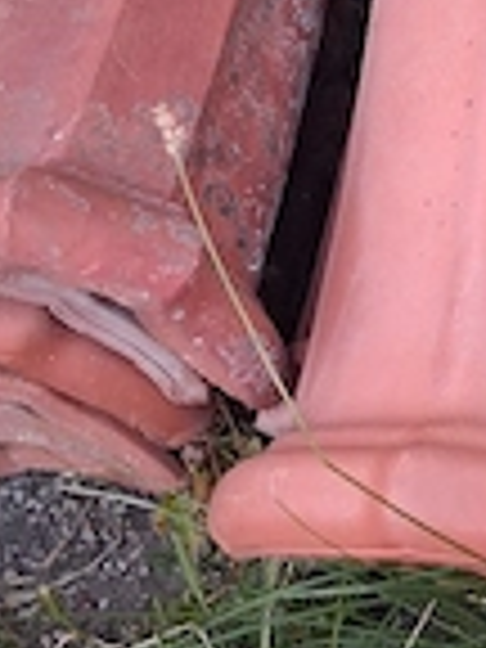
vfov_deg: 25.5
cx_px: 554
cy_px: 117
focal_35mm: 75
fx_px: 1404
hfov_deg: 18.8
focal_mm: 4
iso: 500
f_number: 1.8
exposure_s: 1/40.2
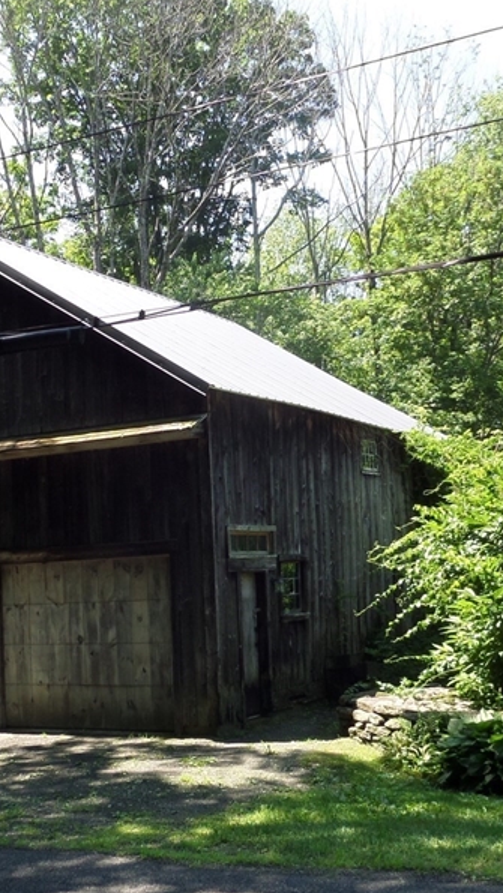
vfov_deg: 45.3
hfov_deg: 26.5
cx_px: 210
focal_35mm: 45
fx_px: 1066
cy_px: 512
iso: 100
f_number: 3.2
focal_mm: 4
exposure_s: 1/250
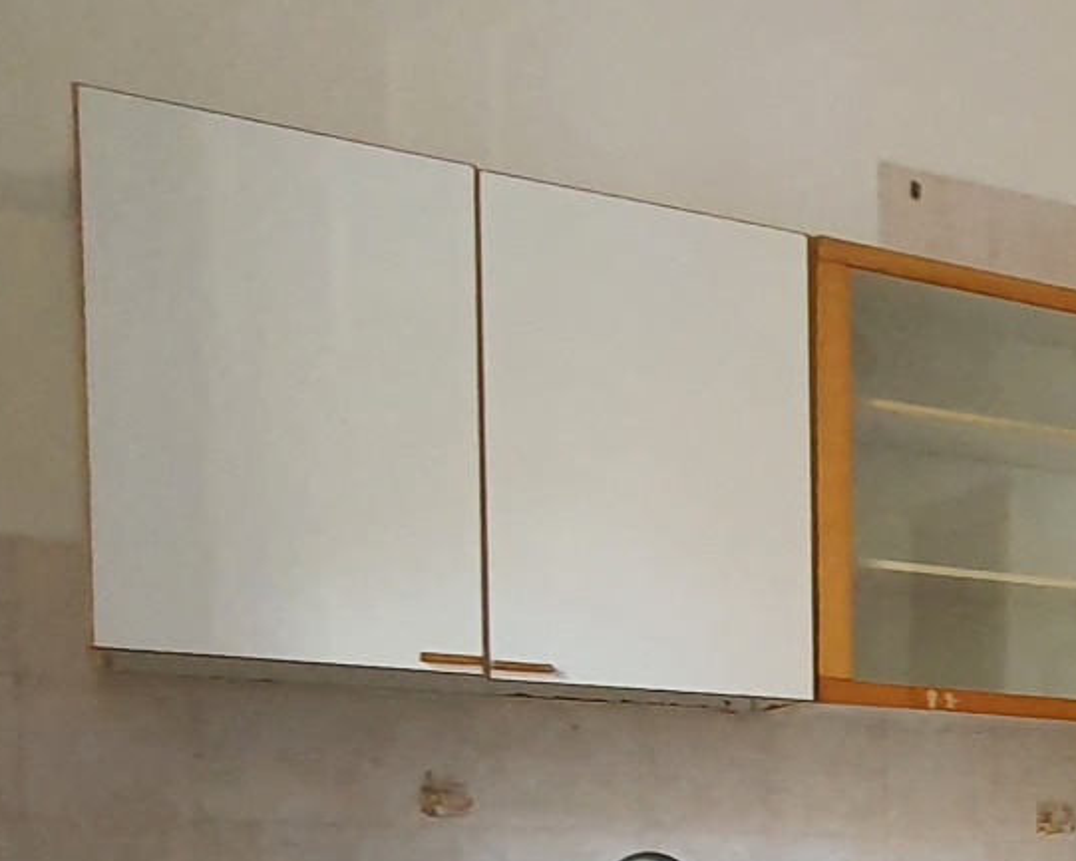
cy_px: 970
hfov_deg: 23.5
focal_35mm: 60
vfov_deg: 23.6
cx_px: 1704
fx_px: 1911
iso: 200
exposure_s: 1/60
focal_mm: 1.8
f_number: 2.2
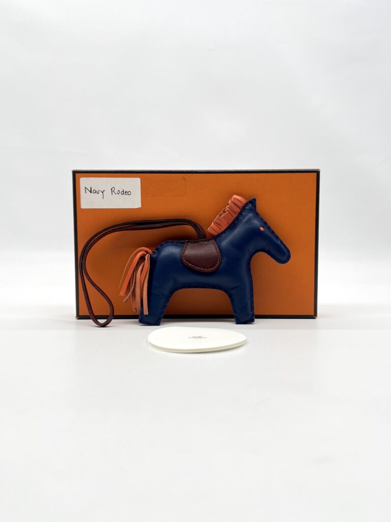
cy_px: 261
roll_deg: +0.0
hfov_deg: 53.1
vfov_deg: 67.3
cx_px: 196
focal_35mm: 26
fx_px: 392
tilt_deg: -0.8
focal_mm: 5.7
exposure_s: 1/146
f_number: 1.5
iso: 32
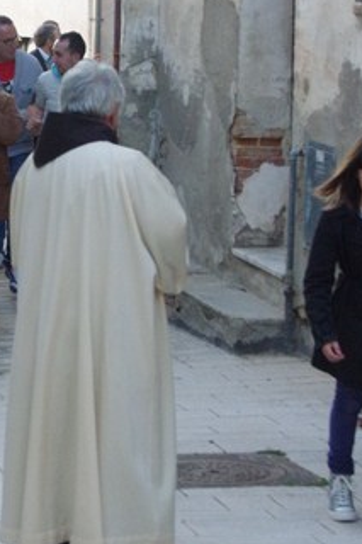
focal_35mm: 150
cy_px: 153
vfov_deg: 13.7
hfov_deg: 9.0
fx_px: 2265
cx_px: -49
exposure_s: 1/200
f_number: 8
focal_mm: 43
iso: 2500
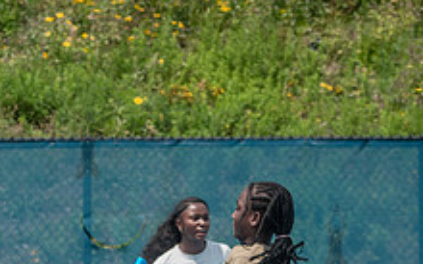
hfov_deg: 5.7
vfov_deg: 3.6
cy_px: 313
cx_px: 96
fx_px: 4238
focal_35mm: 368
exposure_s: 1/1000
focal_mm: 100
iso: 160
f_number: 5
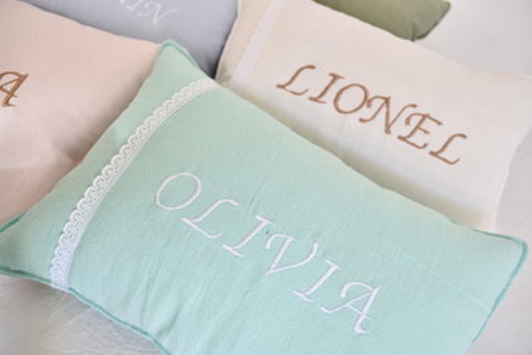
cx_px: 266
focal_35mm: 27
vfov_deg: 48.0
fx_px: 399
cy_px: 178
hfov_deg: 67.4
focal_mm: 18
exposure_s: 1/80
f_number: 4.5
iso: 400
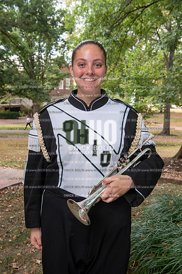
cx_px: 91
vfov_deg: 42.7
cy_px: 137
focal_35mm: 46
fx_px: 349
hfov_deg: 29.2
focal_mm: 46
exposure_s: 1/100
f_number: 8
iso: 500
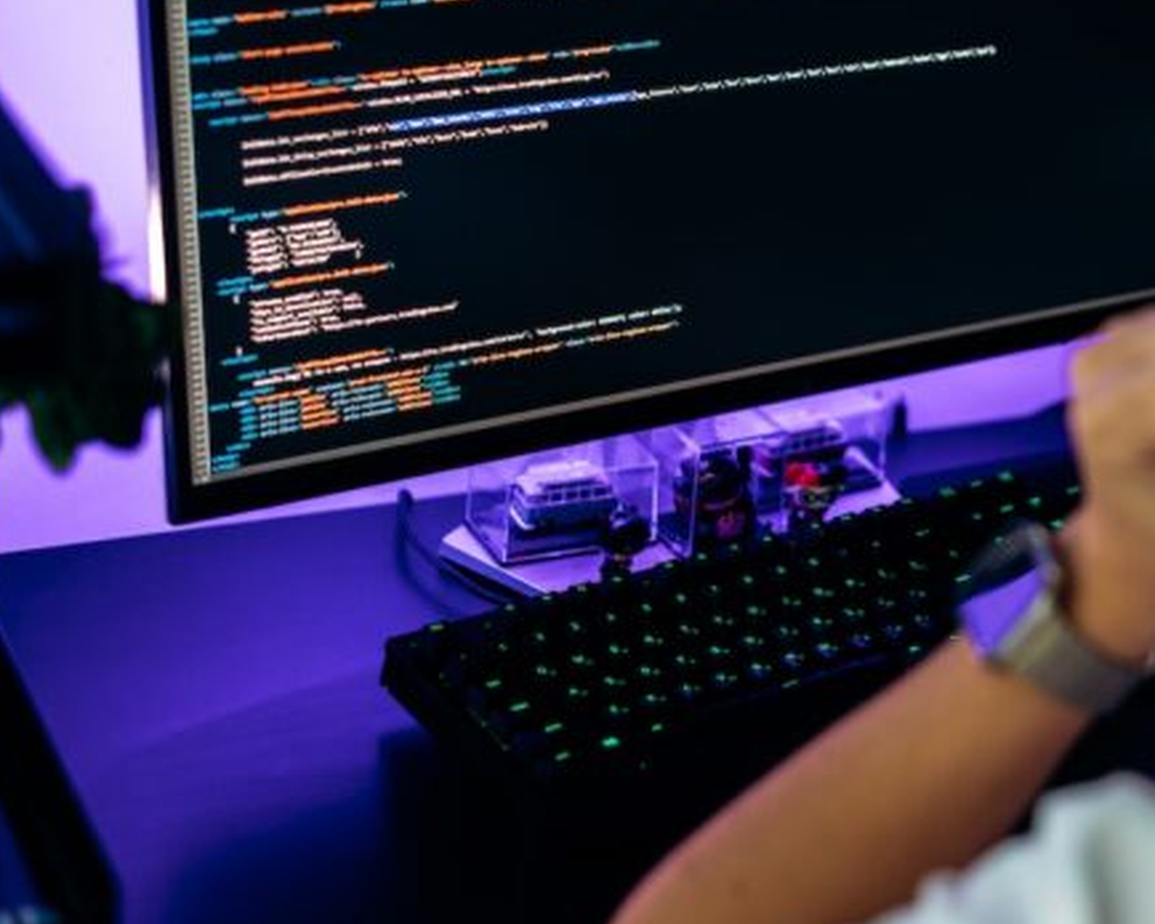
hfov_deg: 22.6
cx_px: 950
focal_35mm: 83
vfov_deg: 18.4
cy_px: 305
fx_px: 2837
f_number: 2.2
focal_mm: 50
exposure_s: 1/160
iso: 500
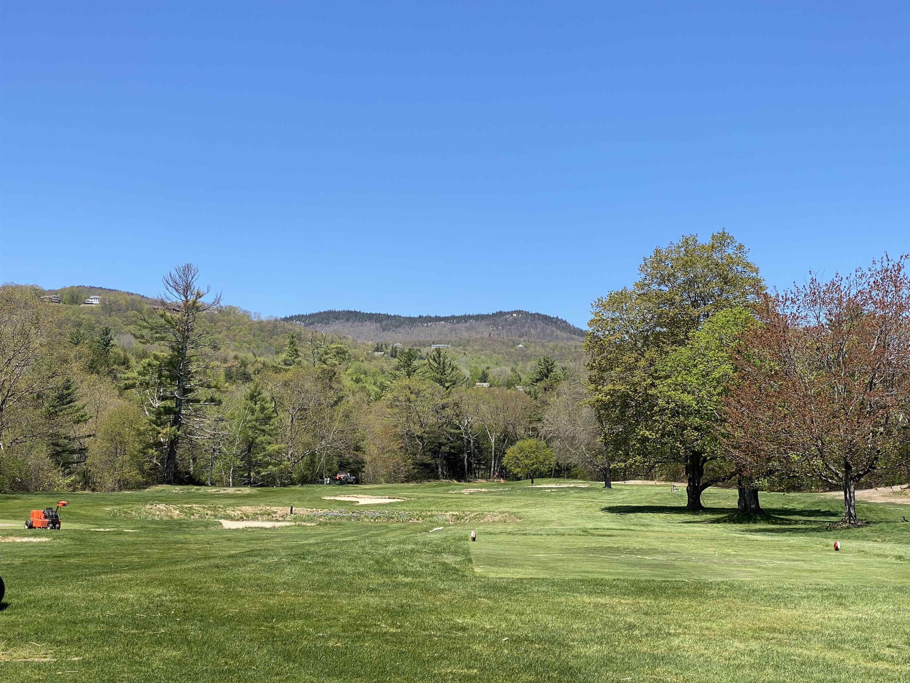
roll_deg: -1.3
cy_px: 342
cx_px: 455
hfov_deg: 36.8
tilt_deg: +6.1
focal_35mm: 52
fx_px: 1367
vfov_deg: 28.0
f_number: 2
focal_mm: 6
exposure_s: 1/1332
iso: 20
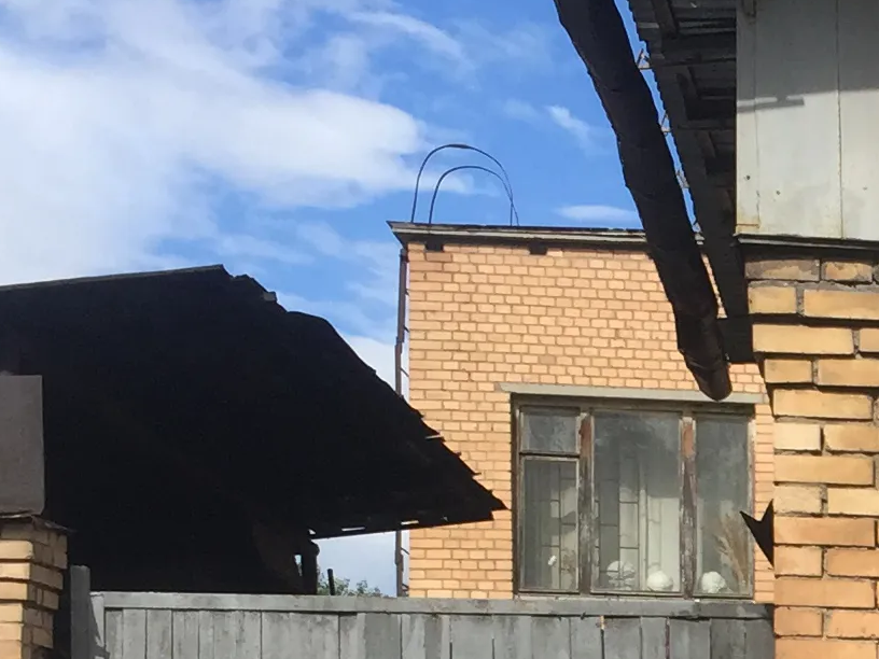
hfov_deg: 15.5
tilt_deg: -2.7
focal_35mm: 116
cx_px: 1376
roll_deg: -0.8
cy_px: 1011
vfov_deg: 12.1
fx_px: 2946
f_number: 2.2
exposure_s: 1/1582
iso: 32
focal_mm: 4.15
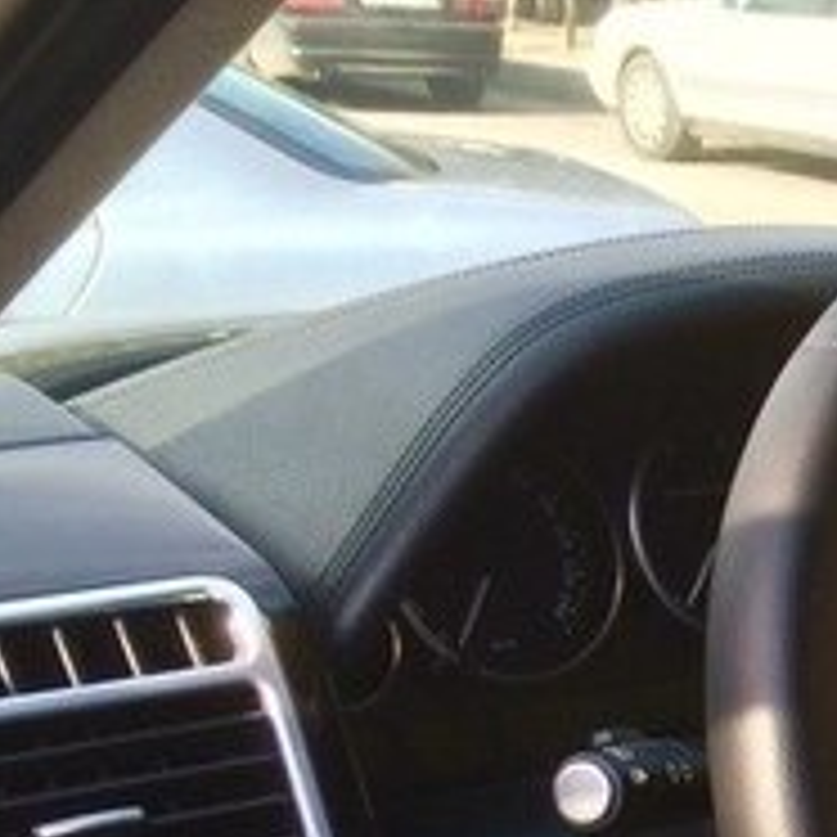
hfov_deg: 16.6
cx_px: 1395
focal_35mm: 91
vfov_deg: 18.3
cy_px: 961
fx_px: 2489
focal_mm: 4.15
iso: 32
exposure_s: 1/293
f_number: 2.2
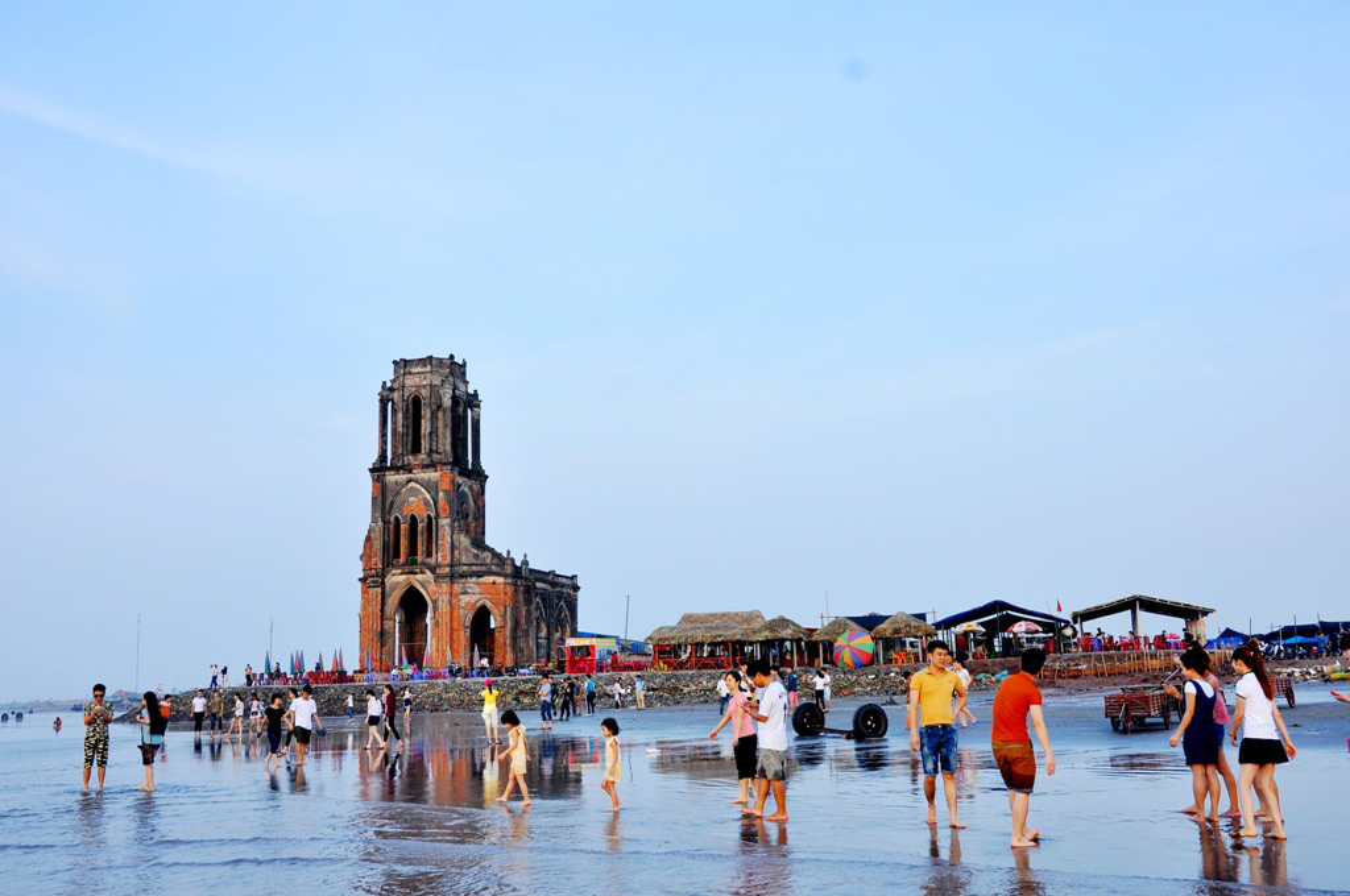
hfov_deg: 57.3
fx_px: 1236
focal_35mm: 33
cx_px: 675
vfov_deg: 39.9
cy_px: 448
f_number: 7.1
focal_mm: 22
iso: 200
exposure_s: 1/160
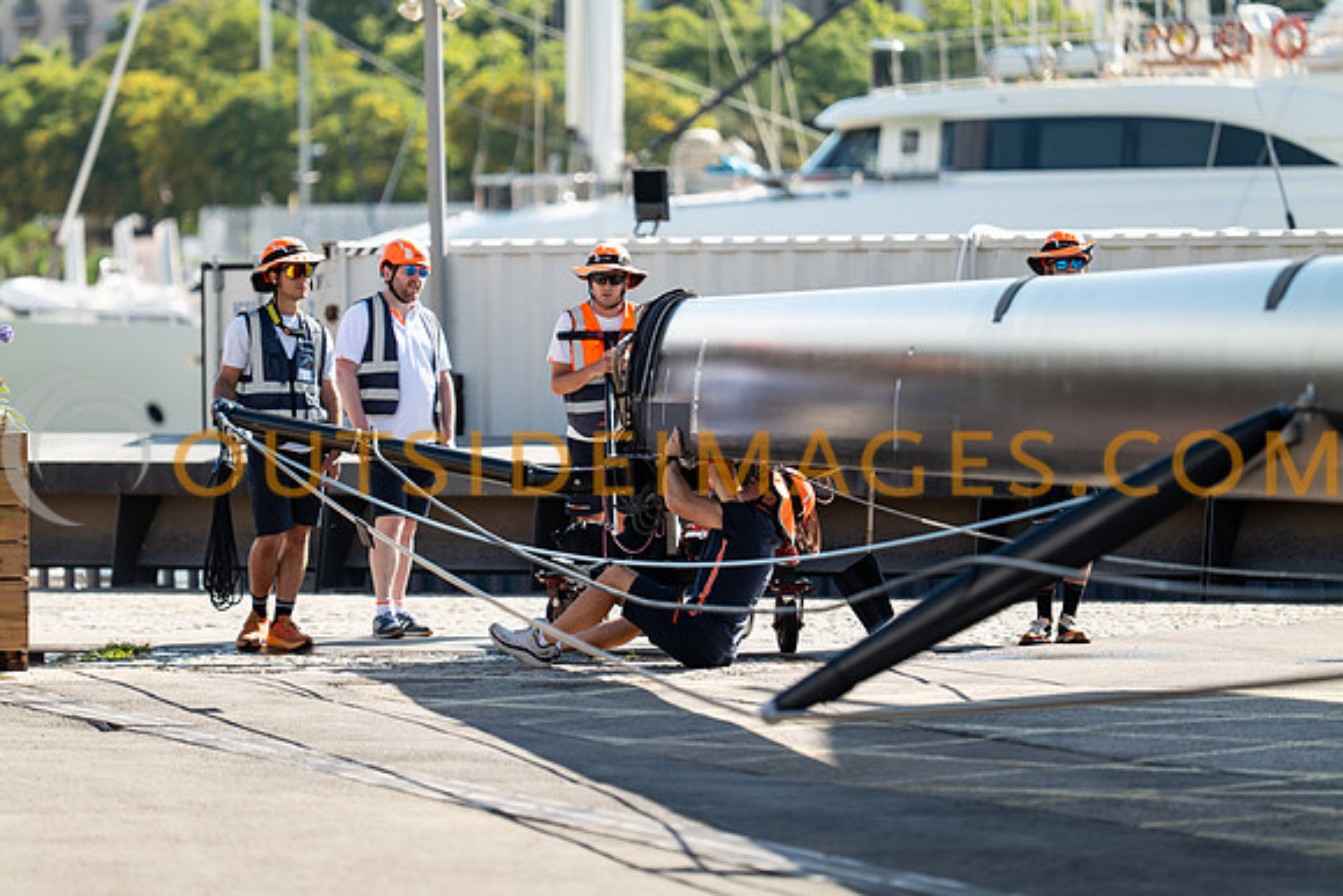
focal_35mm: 200
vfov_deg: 6.9
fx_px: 7463
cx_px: 672
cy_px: 448
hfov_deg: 10.3
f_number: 2.8
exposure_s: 1/800
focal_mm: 200
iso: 100
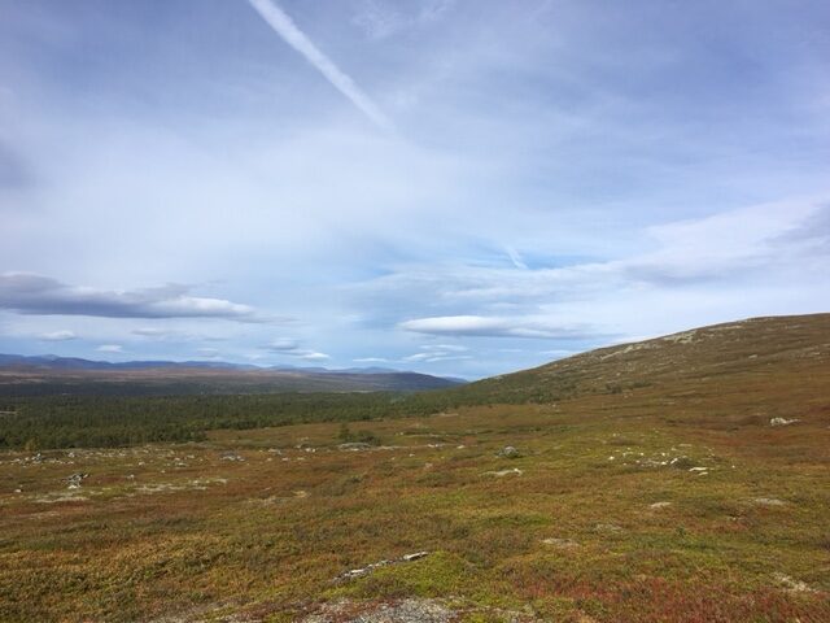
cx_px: 415
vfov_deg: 48.2
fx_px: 695
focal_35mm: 29
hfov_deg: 61.7
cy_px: 312
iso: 25
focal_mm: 4.15
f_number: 2.2
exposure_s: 1/2262
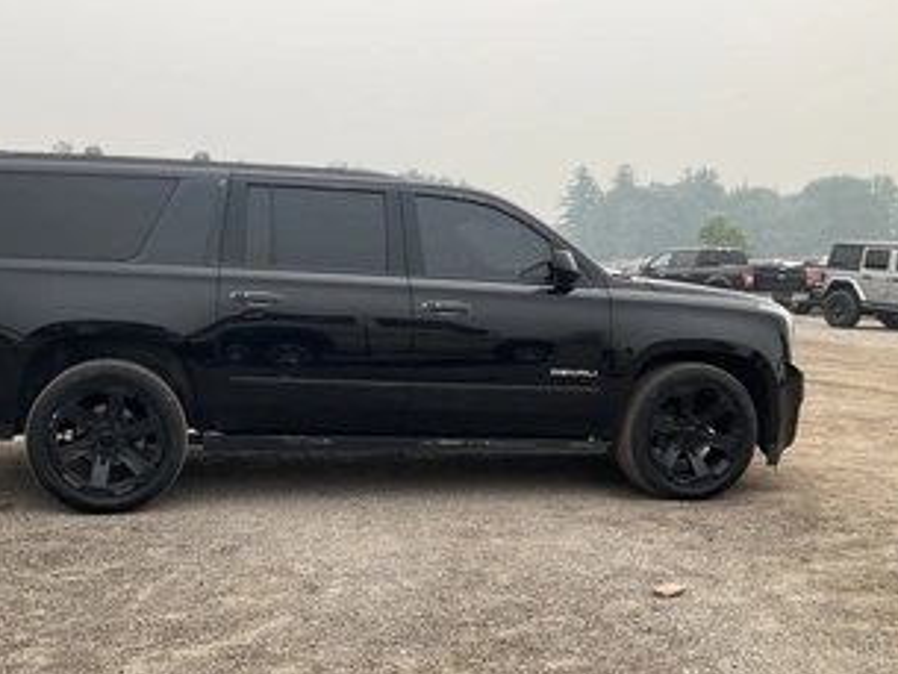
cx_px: 324
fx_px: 986
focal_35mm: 38
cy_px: 365
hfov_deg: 48.4
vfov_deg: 37.7
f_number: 1.8
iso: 25
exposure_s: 1/997
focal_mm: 3
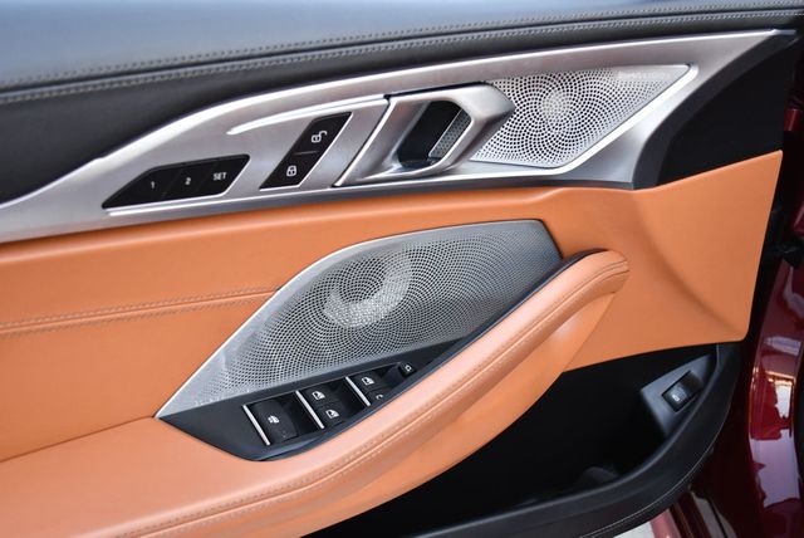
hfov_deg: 48.4
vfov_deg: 33.5
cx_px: 402
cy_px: 269
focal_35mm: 40
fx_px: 894
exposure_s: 1/250
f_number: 3.8
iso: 450
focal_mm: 20
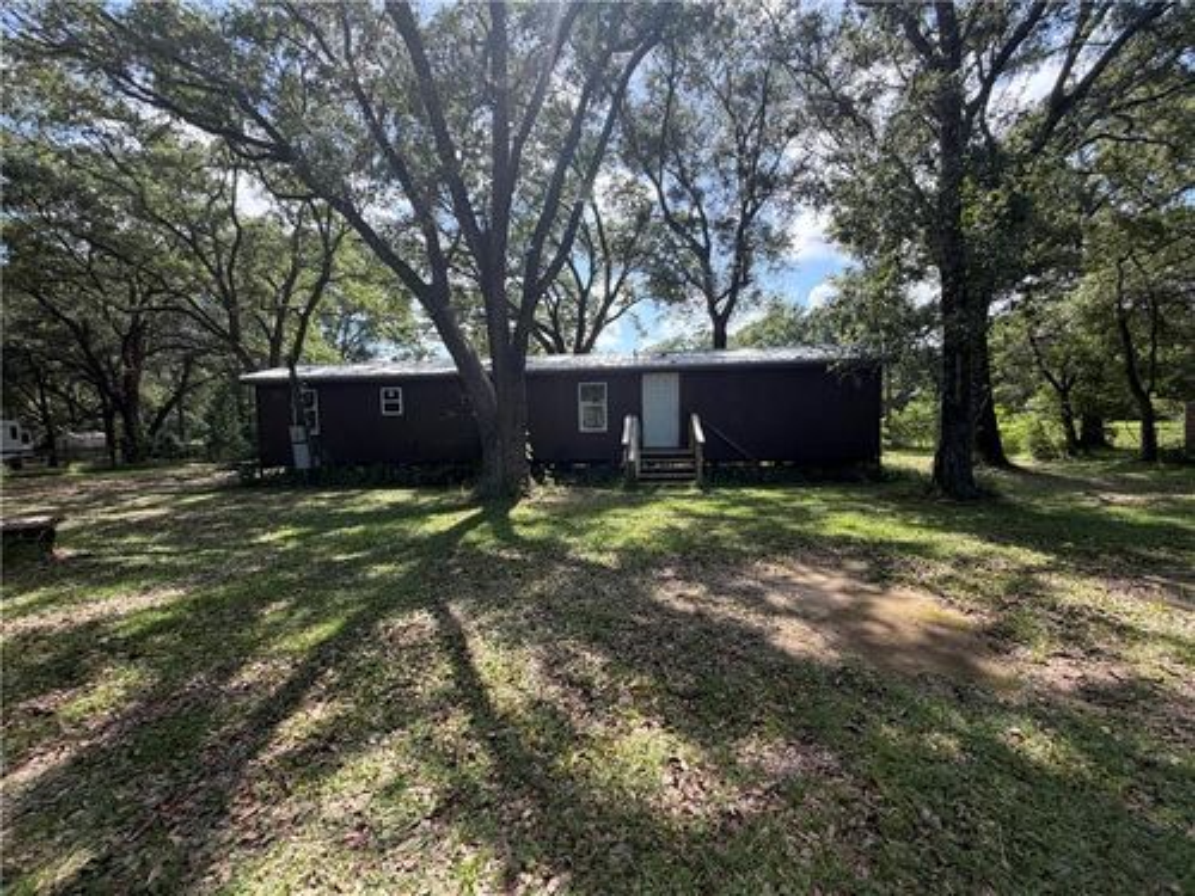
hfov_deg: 102.1
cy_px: 448
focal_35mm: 14
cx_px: 598
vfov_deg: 85.7
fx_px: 483
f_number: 2.2
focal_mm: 2.22
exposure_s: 1/502
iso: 64
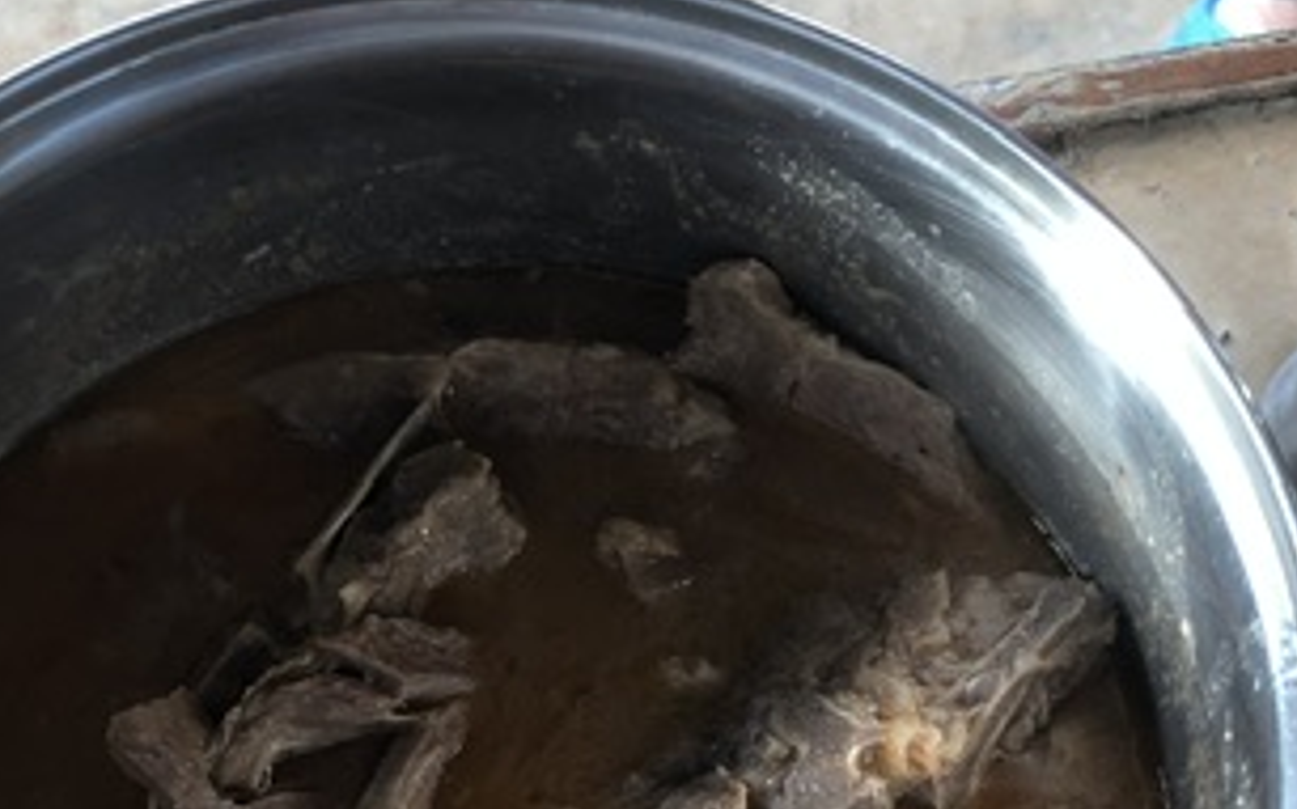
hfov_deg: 32.7
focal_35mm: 62
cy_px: 826
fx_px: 2191
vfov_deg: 20.2
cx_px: 441
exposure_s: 1/30
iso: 20
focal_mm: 3.99
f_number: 1.8
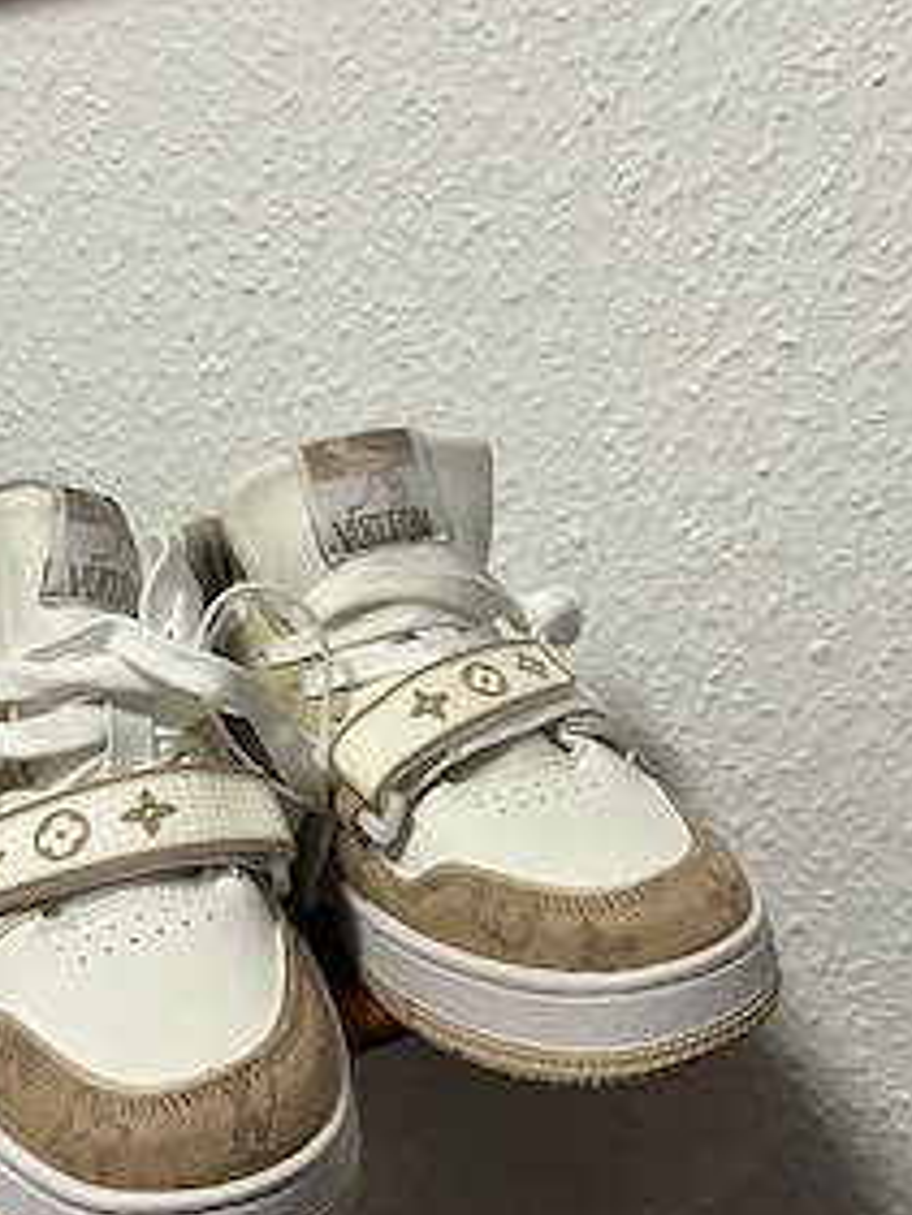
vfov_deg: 50.1
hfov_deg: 38.6
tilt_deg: -9.1
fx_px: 1299
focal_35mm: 37
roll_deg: +4.9
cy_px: 610
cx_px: 393
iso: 160
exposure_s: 1/50
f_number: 1.6
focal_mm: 5.1
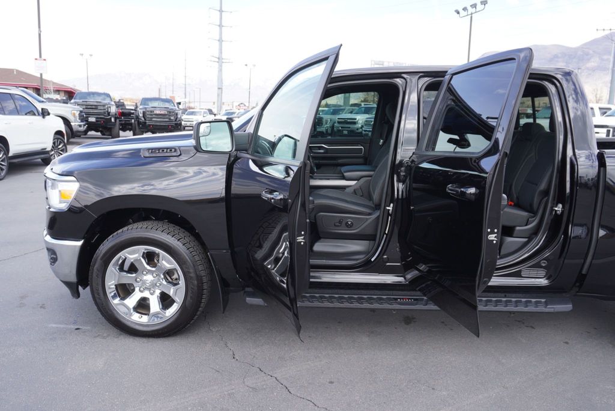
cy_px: 206
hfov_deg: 64.5
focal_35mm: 28
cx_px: 308
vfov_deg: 45.7
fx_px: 487
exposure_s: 1/125
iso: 100
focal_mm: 19
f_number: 5.6
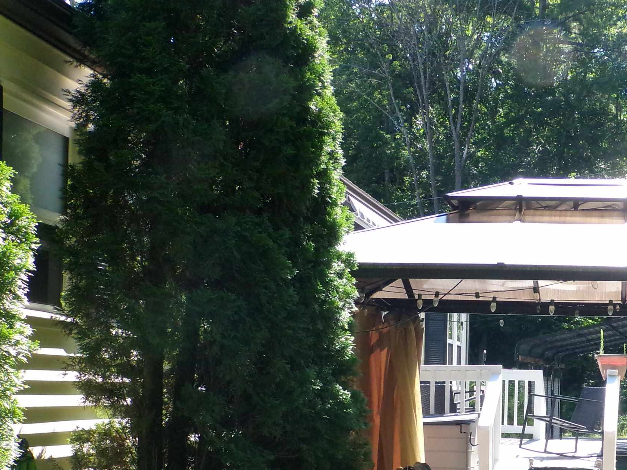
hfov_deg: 31.3
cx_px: 513
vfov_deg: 24.1
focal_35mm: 60
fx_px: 1087
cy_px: 360
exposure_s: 1/120
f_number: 7.99
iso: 200
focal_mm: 5.9
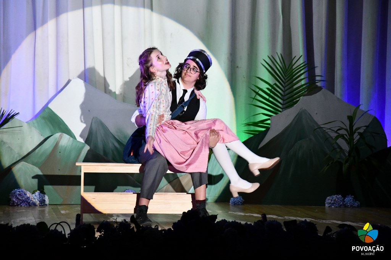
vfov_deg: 8.7
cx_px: 196
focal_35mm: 157
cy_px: 130
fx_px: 1705
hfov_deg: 13.1
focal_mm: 105
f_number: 5.6
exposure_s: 1/125
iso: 3200
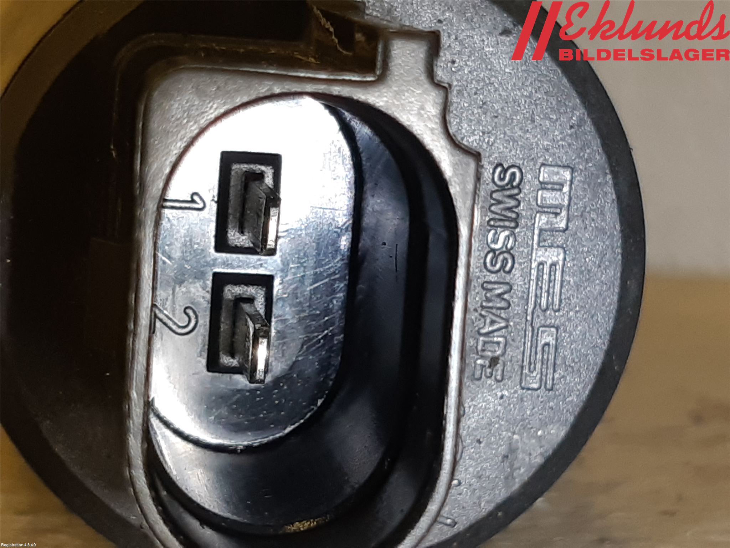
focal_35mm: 26
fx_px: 548
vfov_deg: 53.1
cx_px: 365
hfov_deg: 67.3
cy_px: 274
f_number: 1.7
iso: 80
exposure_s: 1/100
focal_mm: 3.93
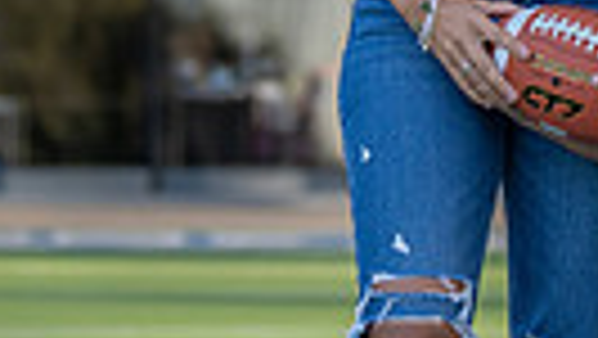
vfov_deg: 2.8
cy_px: -46
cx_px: 533
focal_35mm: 429
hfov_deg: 5.0
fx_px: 6807
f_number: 2.8
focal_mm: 74
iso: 100
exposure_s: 1/500
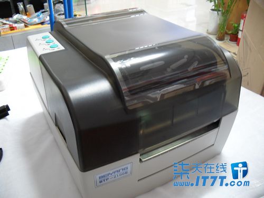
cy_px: 99
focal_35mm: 35
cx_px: 132
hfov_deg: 52.6
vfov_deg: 40.7
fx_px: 267
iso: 200
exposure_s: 1/4
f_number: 3.2
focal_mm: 6.3
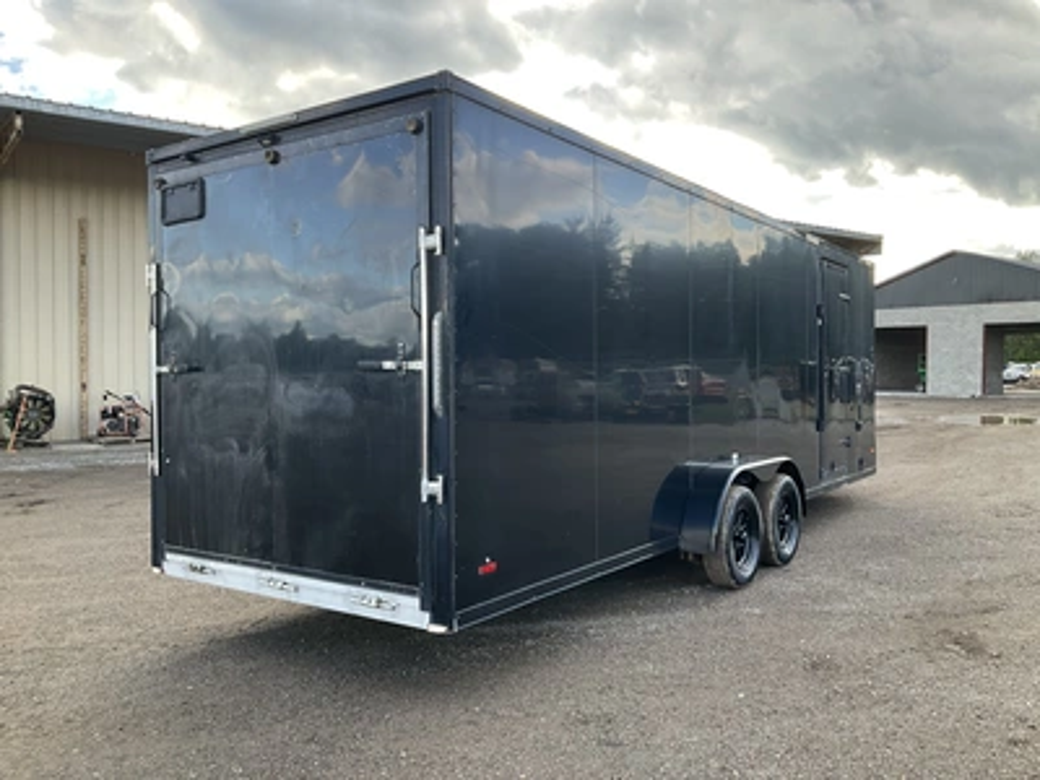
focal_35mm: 29
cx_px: 520
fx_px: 871
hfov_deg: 61.7
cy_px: 390
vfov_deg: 48.2
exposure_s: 1/200
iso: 20
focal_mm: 3
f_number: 1.8
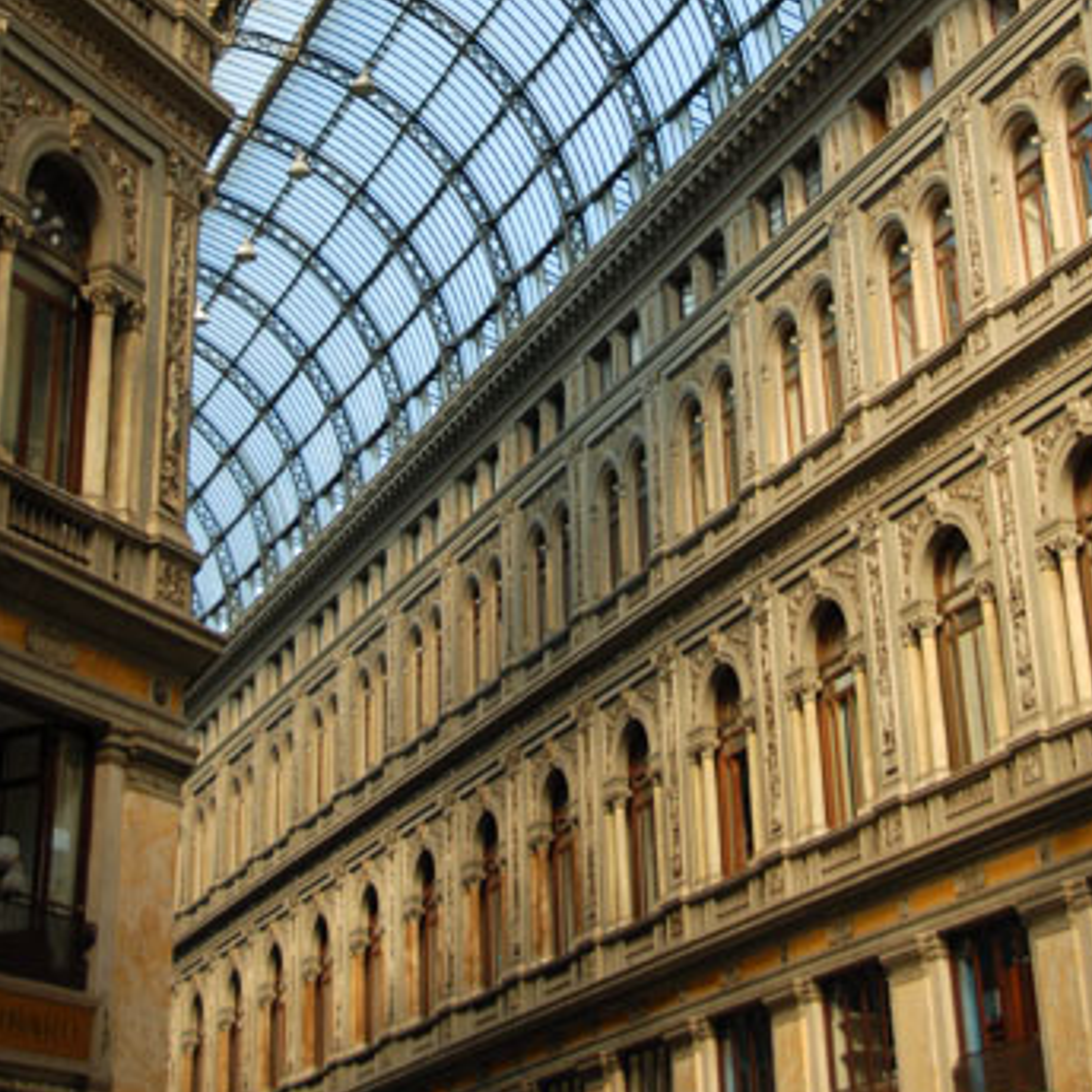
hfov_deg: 25.8
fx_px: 2383
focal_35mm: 67
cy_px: 162
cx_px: 602
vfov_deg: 25.2
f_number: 4
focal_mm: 29
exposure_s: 1/180
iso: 100
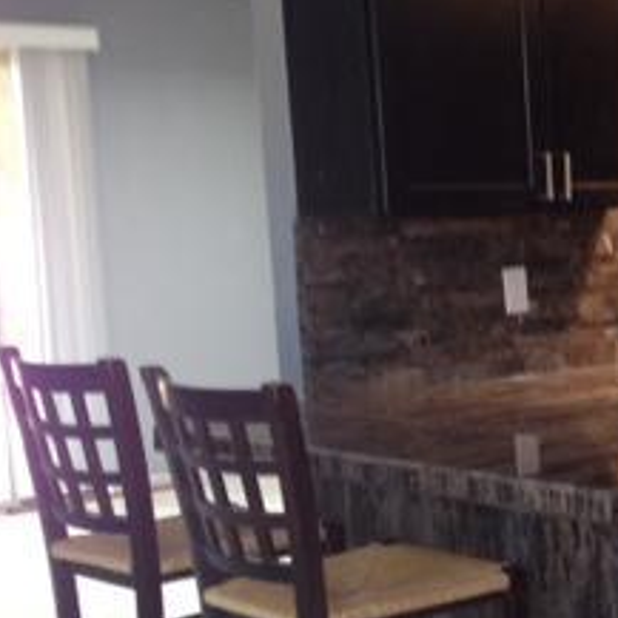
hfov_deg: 18.2
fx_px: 1737
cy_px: 399
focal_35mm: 86
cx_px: 889
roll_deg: +1.4
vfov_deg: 20.1
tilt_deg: -7.0
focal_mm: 4.12
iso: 64
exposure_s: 1/20
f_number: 2.4
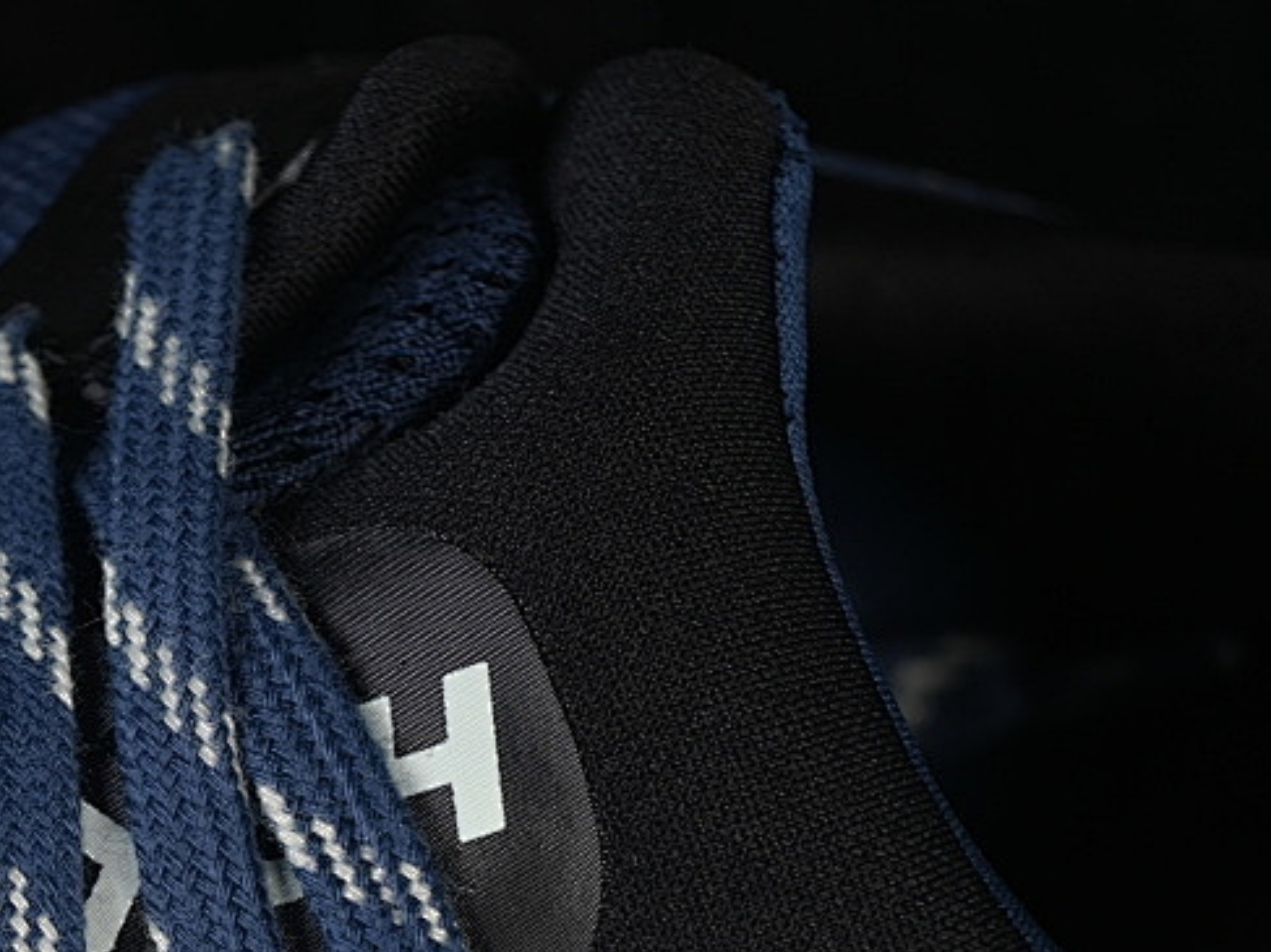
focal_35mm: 160
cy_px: 918
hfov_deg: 12.3
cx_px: 141
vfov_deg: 9.2
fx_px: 5873
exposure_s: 1/60
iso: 160
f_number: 6.3
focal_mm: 50
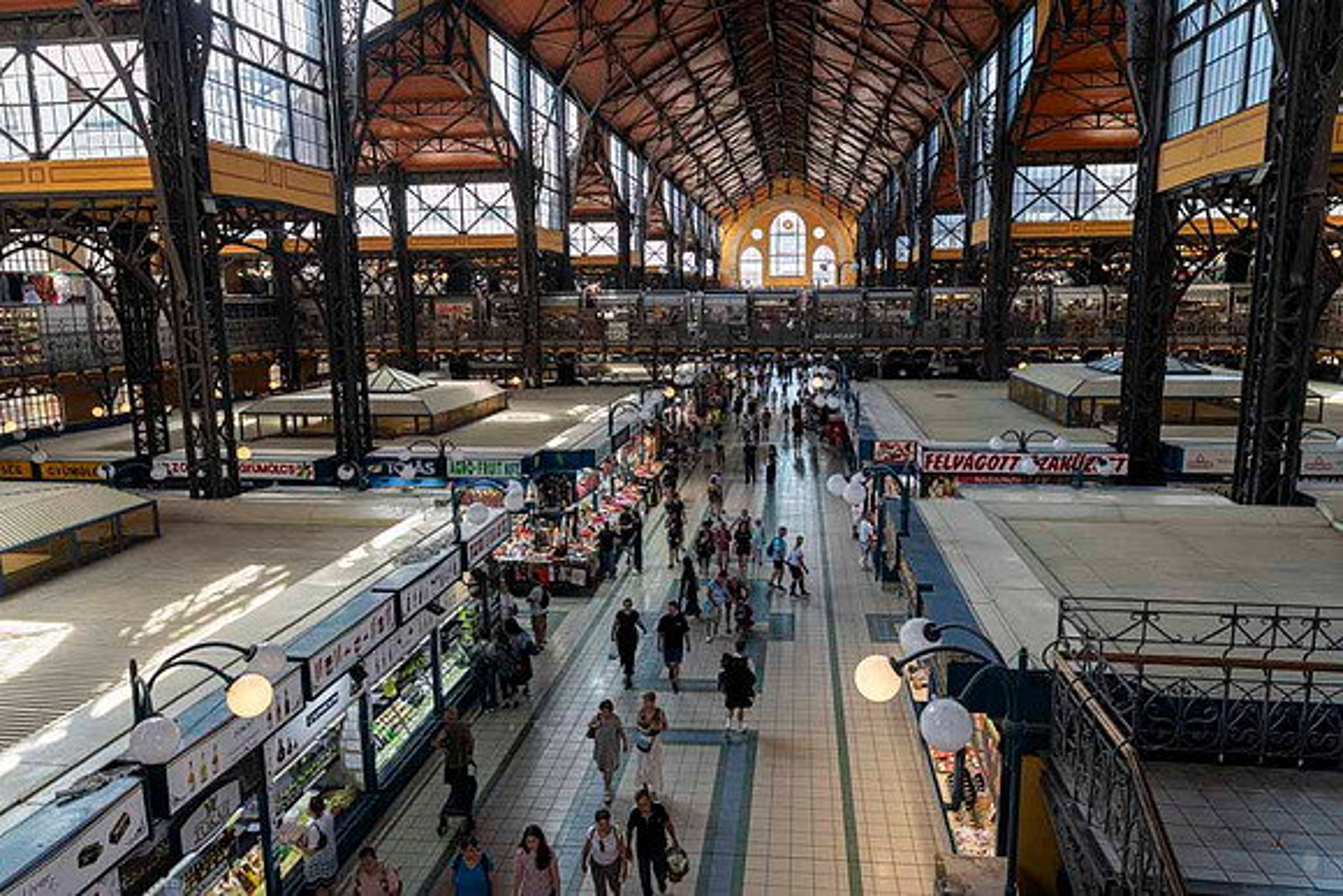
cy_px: 448
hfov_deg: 73.7
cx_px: 672
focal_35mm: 24
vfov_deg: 53.2
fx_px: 896
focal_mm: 24
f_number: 5
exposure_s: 1/50
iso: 220
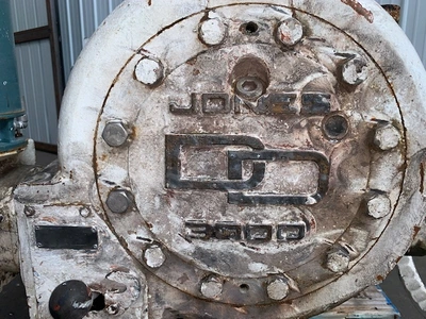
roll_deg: -0.5
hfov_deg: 67.3
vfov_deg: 53.1
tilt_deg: -11.3
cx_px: 213
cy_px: 160
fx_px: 320
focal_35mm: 26
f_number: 1.8
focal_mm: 4.25
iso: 25
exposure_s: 1/130
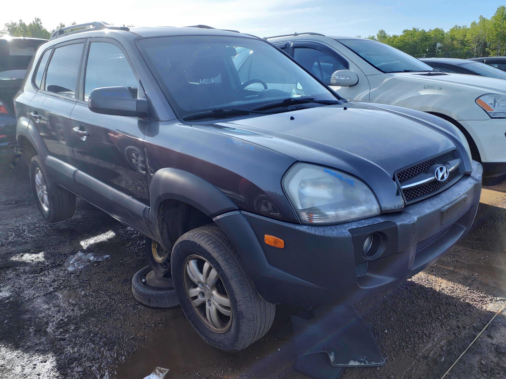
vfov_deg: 53.1
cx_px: 253
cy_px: 190
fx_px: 380
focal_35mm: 26
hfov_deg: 67.3
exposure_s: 1/262
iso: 40
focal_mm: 3.58
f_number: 1.9
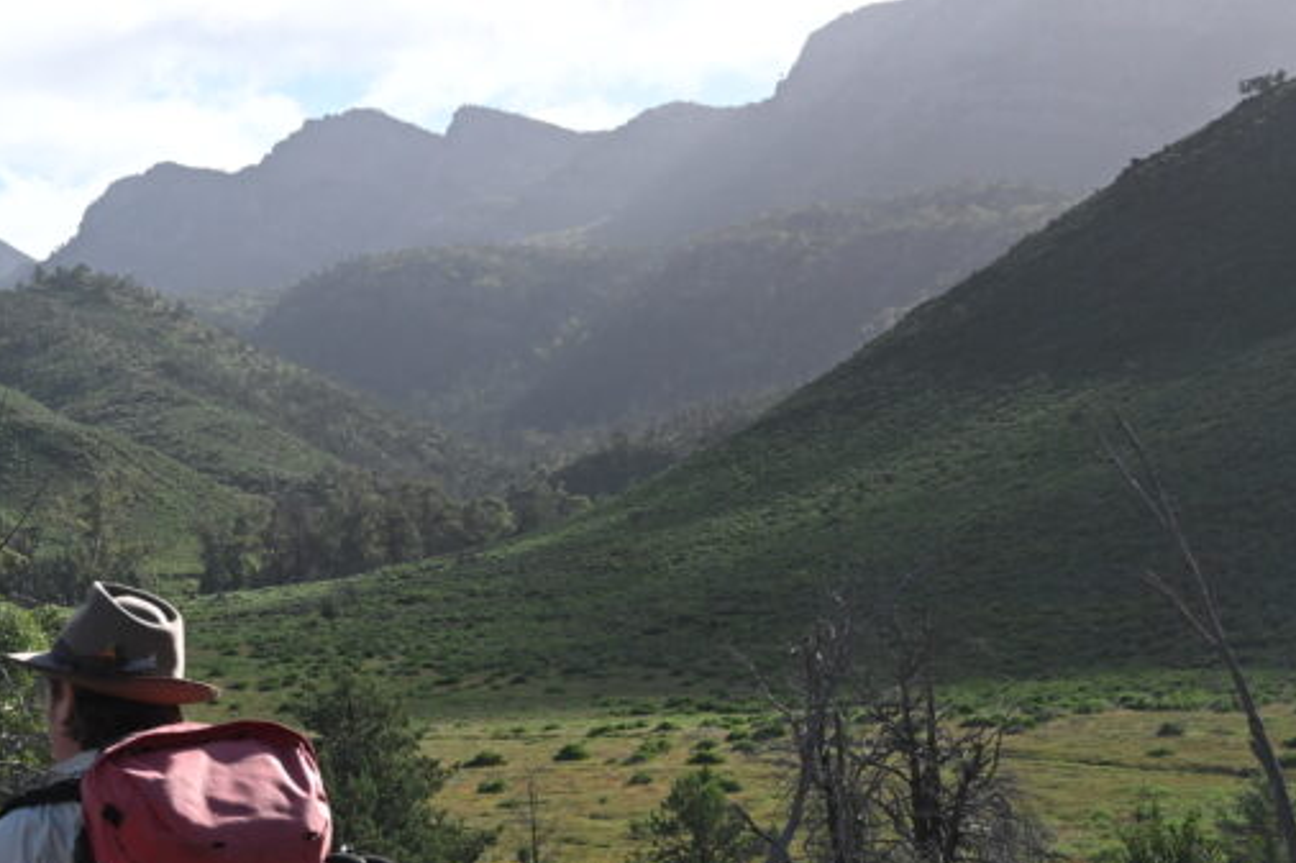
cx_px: 33
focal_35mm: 81
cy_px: 567
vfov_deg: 16.8
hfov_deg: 24.1
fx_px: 2915
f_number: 14
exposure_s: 1/250
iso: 400
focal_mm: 40
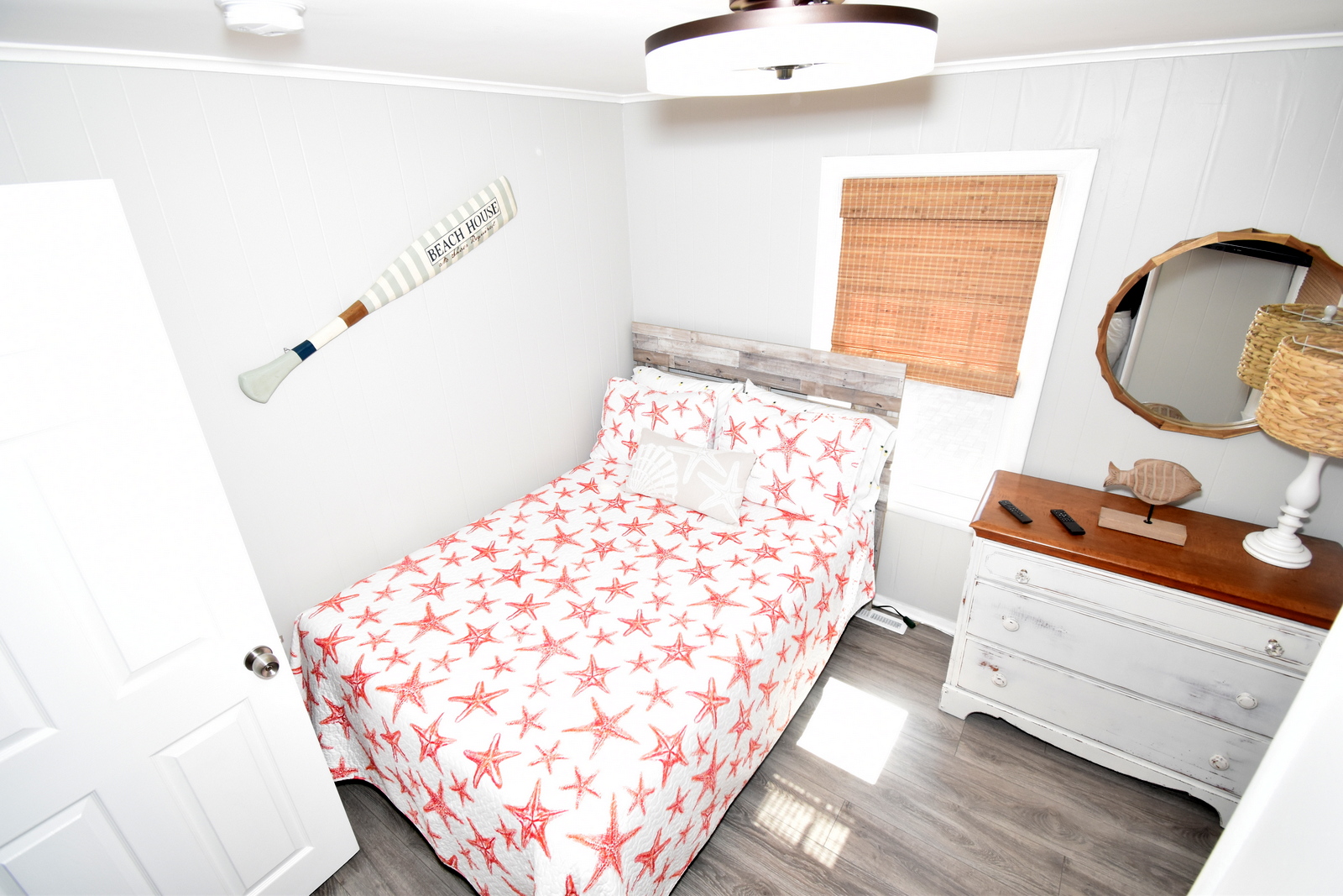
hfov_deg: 100.4
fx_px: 560
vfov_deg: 77.3
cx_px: 672
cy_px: 448
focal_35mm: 15
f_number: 5.6
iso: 800
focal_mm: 10
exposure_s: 1/125
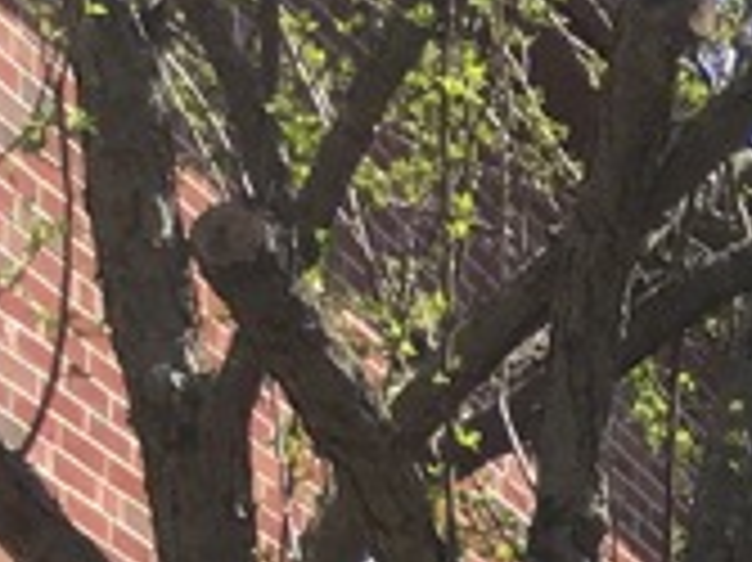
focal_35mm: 222
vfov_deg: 5.9
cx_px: 2661
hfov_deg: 7.3
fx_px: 4819
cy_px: 2082
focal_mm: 4.15
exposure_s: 1/884
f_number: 2.2
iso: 25
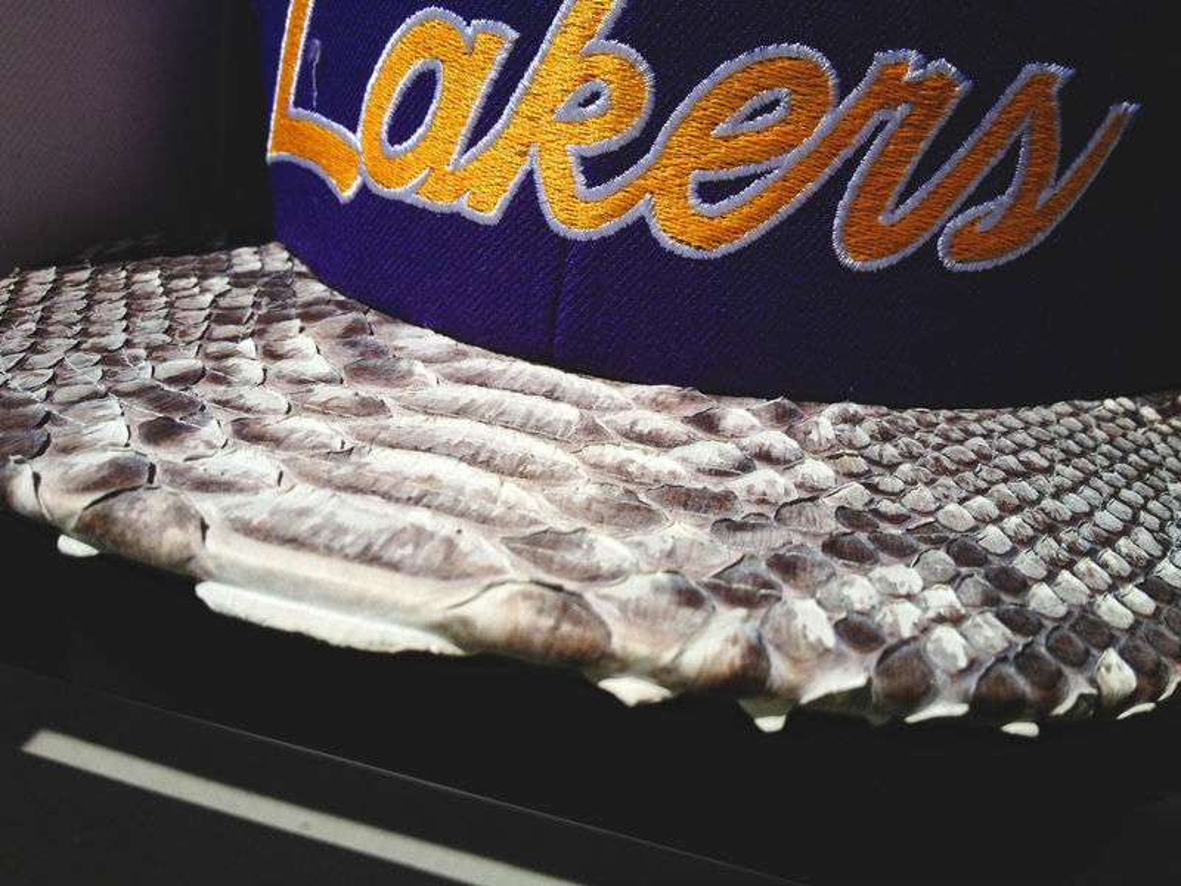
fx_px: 1194
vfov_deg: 40.7
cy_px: 443
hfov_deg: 52.6
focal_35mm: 35
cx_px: 590
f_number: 2.4
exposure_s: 1/6944
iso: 64
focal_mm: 4.28
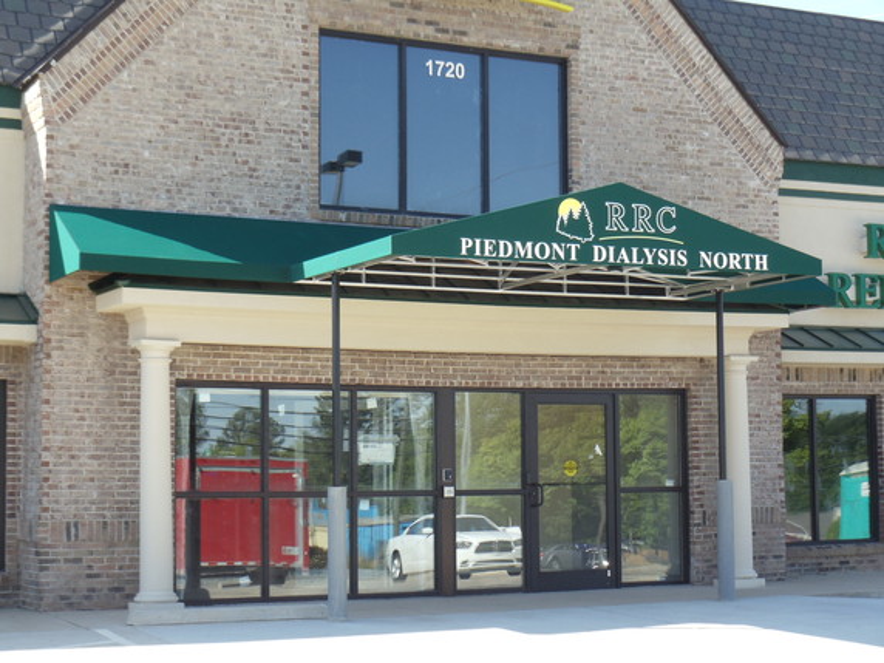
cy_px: 332
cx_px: 442
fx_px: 2324
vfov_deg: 16.2
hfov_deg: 21.5
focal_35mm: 91
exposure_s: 1/160
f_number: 4.6
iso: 100
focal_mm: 12.35
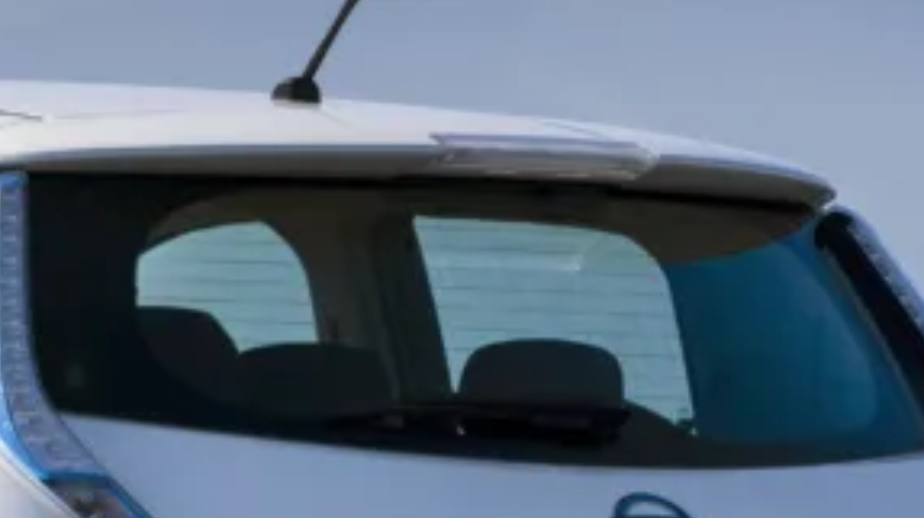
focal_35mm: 674
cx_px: -203
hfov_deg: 3.2
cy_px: 430
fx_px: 16503
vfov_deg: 1.8
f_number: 5
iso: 100
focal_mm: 180
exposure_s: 1/200
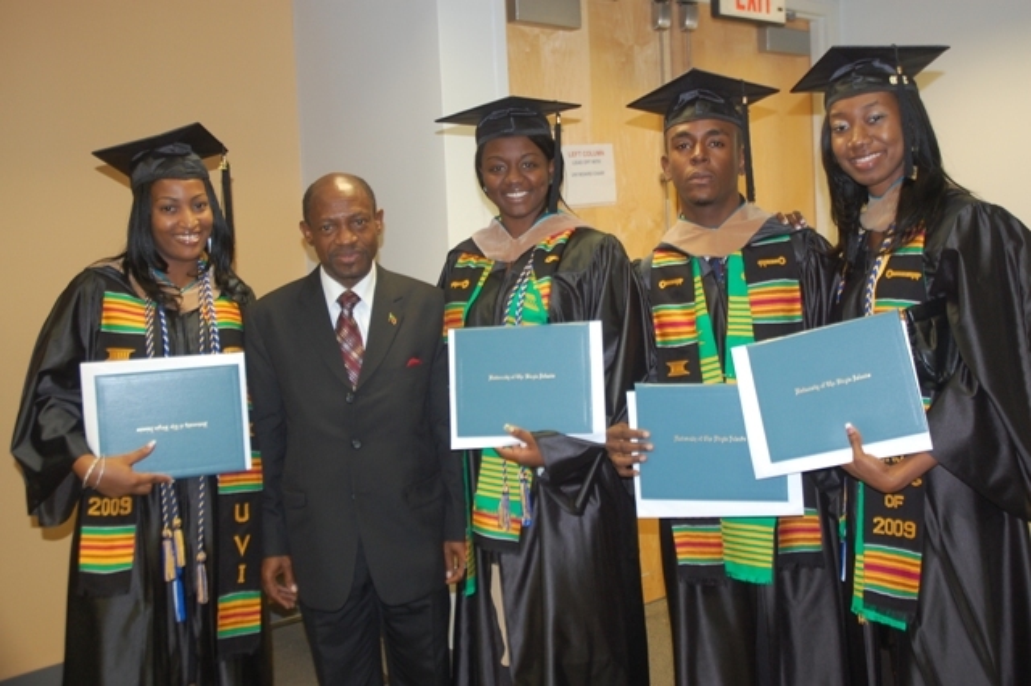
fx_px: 1073
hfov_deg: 51.3
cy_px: 343
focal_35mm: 38
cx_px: 516
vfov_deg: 35.5
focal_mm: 25
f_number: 3.8
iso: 400
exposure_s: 1/60
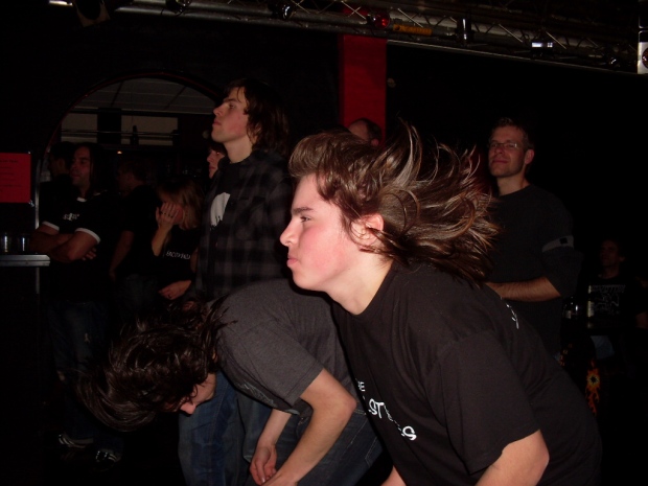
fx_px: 711
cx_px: 324
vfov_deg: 37.7
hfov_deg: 49.0
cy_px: 243
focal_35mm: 38
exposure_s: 1/45
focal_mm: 6.3
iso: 100
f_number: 2.8
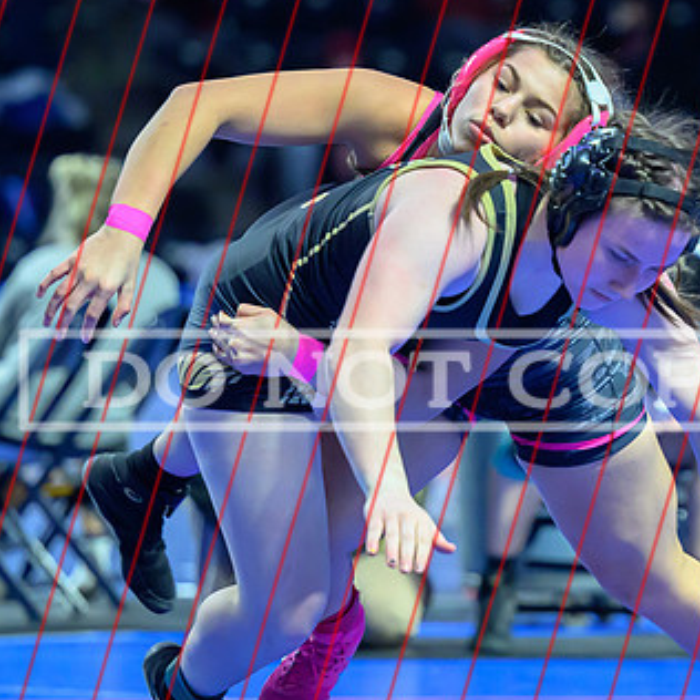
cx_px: 620
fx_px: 6772
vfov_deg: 5.9
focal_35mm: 296
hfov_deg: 5.9
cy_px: 262
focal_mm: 135
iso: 4000
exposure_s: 1/640
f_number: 2.8
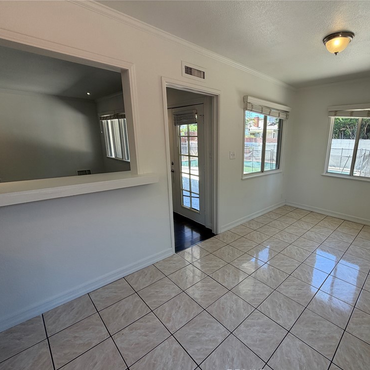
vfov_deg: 83.9
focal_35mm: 17
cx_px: 235
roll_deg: +0.3
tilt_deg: -14.9
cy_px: 190
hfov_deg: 82.1
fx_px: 206
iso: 80
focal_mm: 2.22
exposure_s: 1/120
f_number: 2.2
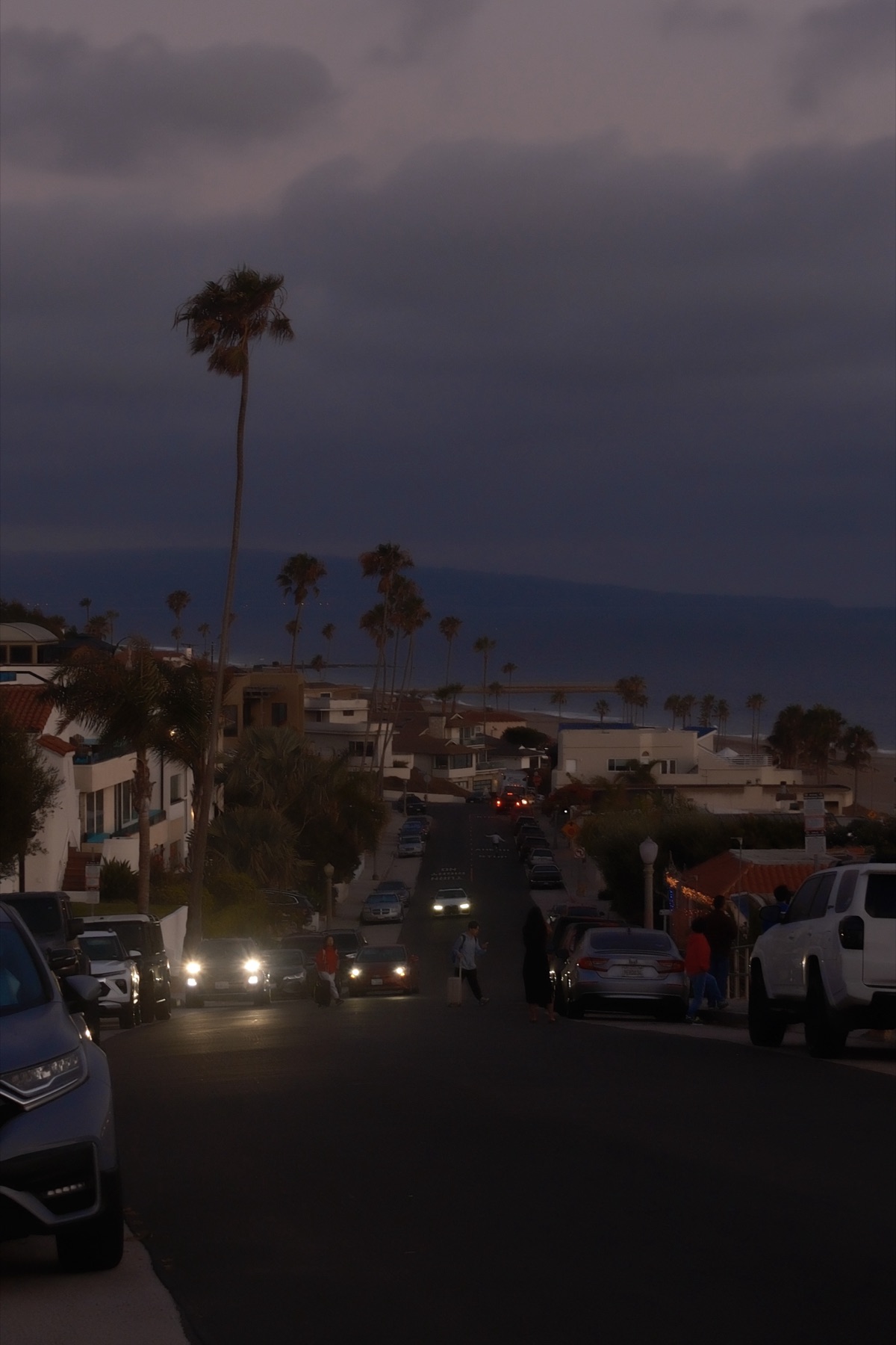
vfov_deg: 54.4
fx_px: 1307
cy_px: 672
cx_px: 448
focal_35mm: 35
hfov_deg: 37.9
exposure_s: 1/110
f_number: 3.6
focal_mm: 23
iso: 250
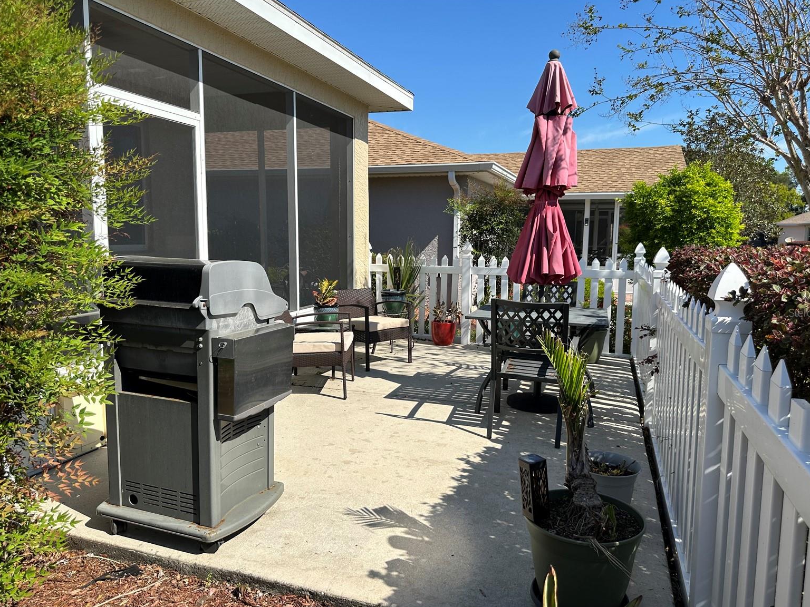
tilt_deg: -7.0
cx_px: 417
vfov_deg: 54.9
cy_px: 312
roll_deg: -0.8
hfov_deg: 69.4
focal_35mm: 25
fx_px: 585
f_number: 1.78
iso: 80
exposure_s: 1/4184
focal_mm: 6.86
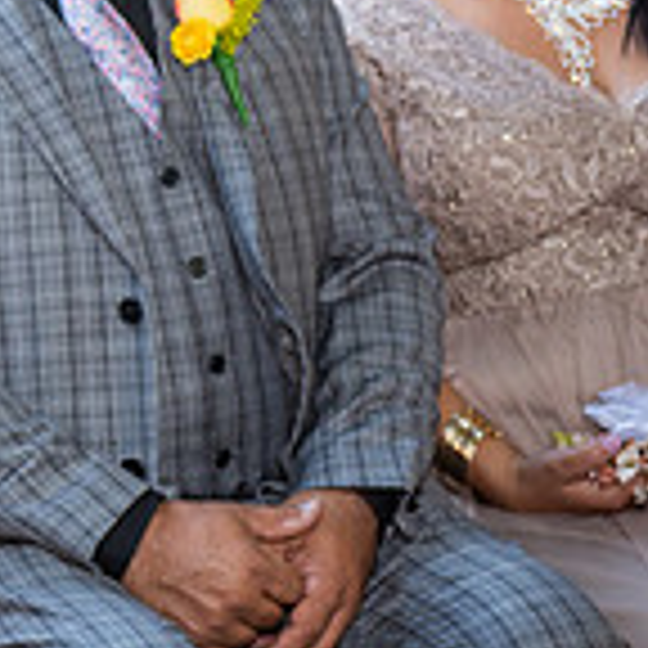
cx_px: -652
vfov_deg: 7.7
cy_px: 259
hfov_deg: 7.4
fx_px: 4786
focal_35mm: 226
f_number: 3.2
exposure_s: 1/100
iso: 500
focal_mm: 66
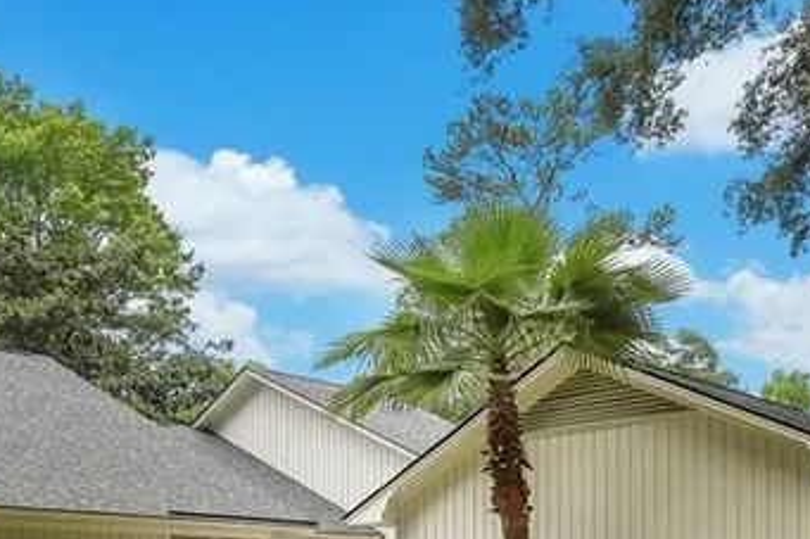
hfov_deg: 40.6
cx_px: 271
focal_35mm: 48
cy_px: 613
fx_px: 1079
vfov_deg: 25.7
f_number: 9
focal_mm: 16
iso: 320
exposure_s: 1/160
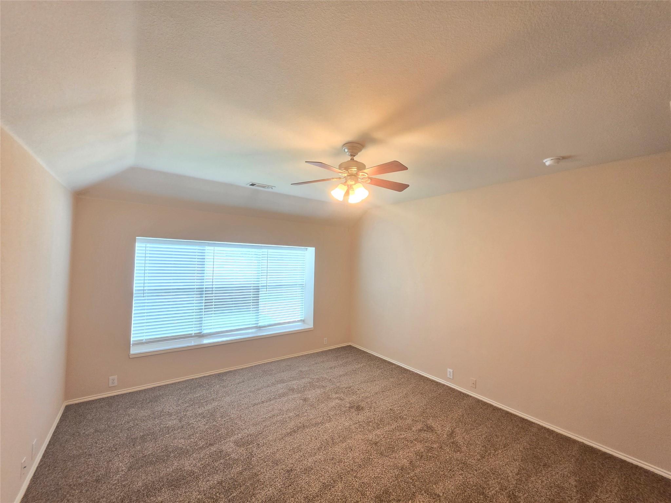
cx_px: 336
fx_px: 252
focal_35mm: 13
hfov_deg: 106.2
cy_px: 252
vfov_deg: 89.9
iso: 200
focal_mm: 2.2
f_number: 1.9
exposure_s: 1/60
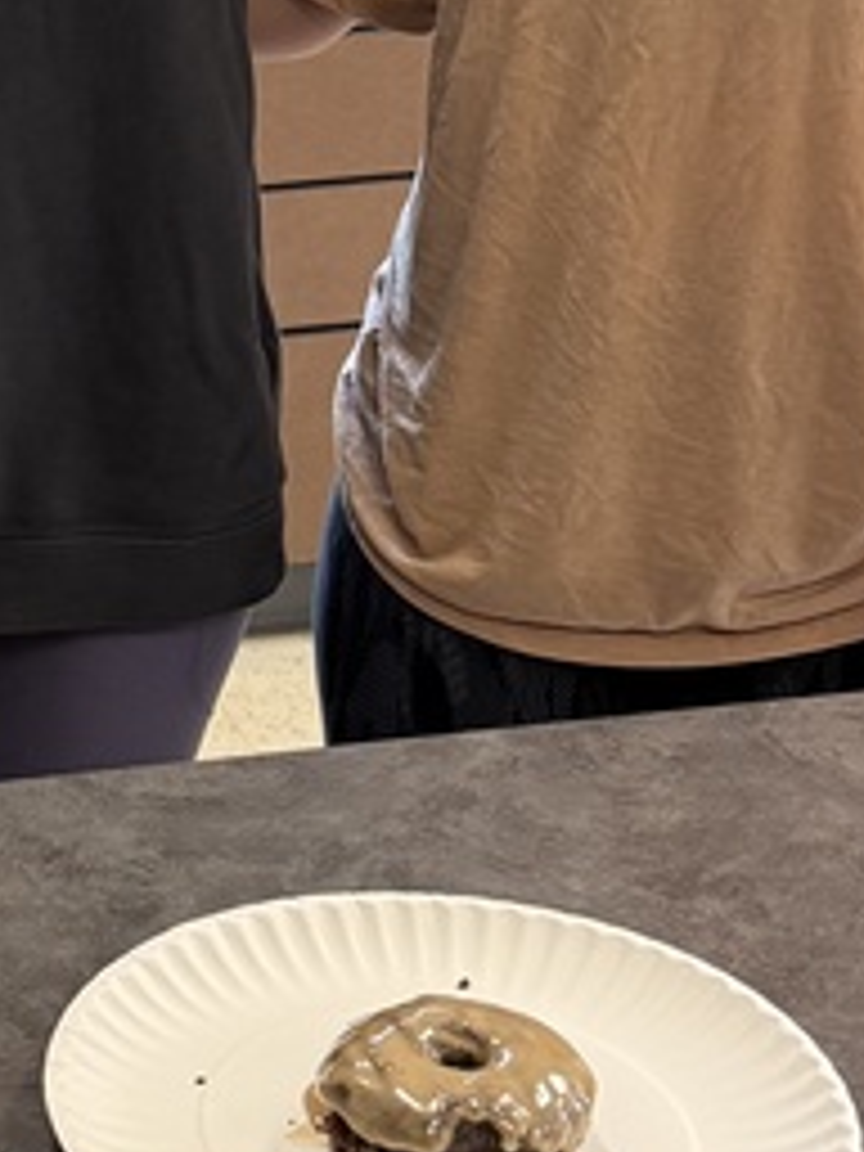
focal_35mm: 96
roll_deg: +2.2
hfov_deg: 14.7
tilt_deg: -18.7
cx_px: -266
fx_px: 3195
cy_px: 351
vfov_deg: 20.3
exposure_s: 1/60
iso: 250
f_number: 1.78
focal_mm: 6.76
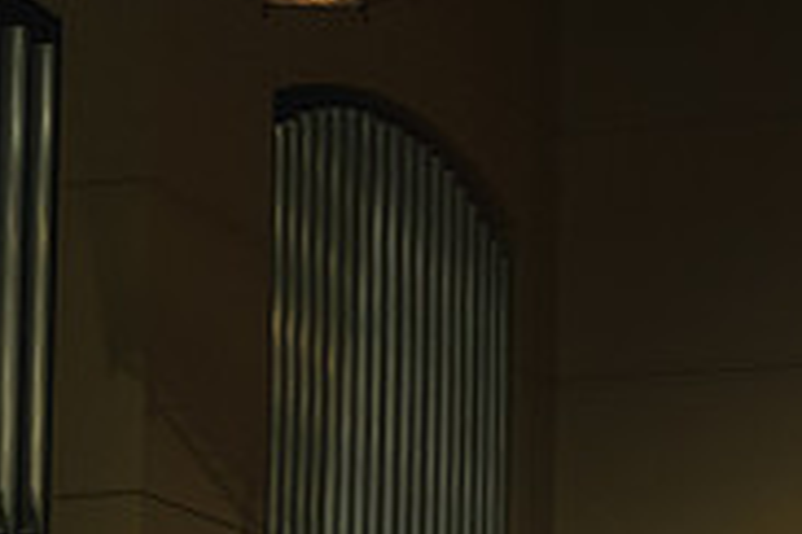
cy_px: 773
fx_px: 4945
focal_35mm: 222
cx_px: 727
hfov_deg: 9.2
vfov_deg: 6.1
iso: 1600
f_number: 2.8
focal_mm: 70
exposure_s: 1/160
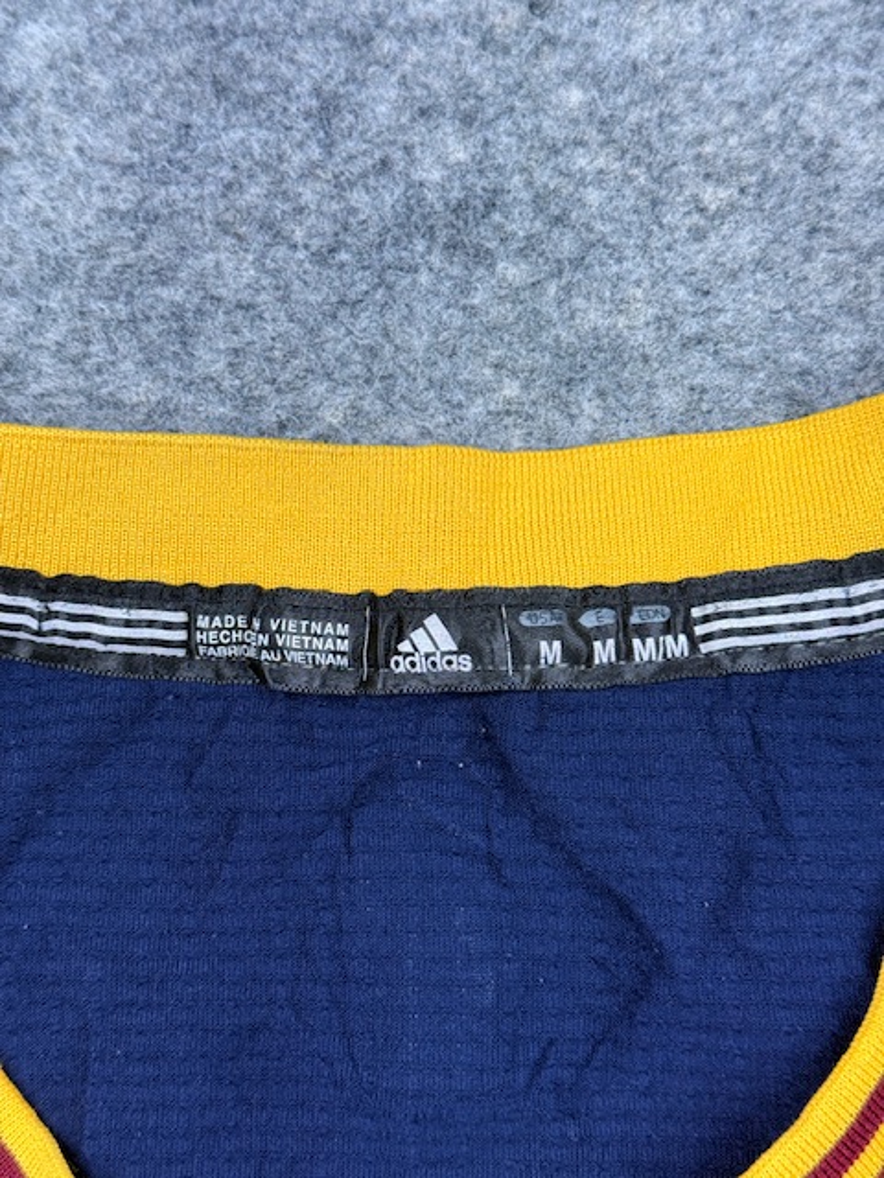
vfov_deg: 39.7
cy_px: 589
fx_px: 1634
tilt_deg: -52.9
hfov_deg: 30.3
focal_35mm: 48
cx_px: 442
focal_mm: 6.76
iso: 50
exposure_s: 1/100
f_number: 1.78
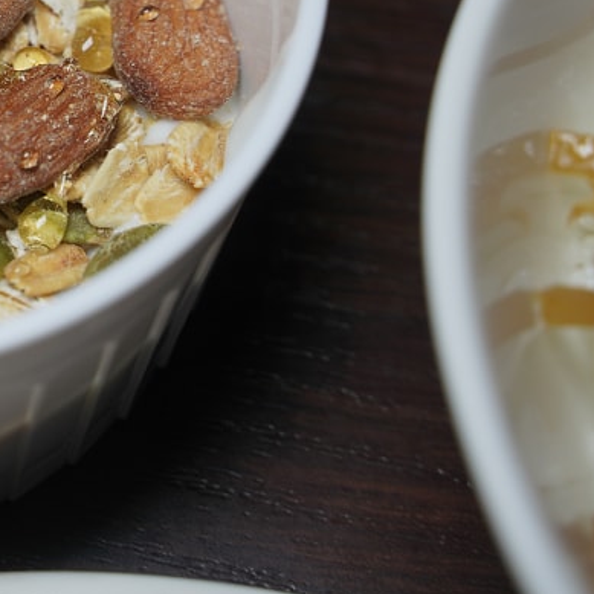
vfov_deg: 17.7
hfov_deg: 17.0
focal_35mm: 97
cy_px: 66
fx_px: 1883
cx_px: -147
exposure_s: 1/160
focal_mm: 37
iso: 100
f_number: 6.3
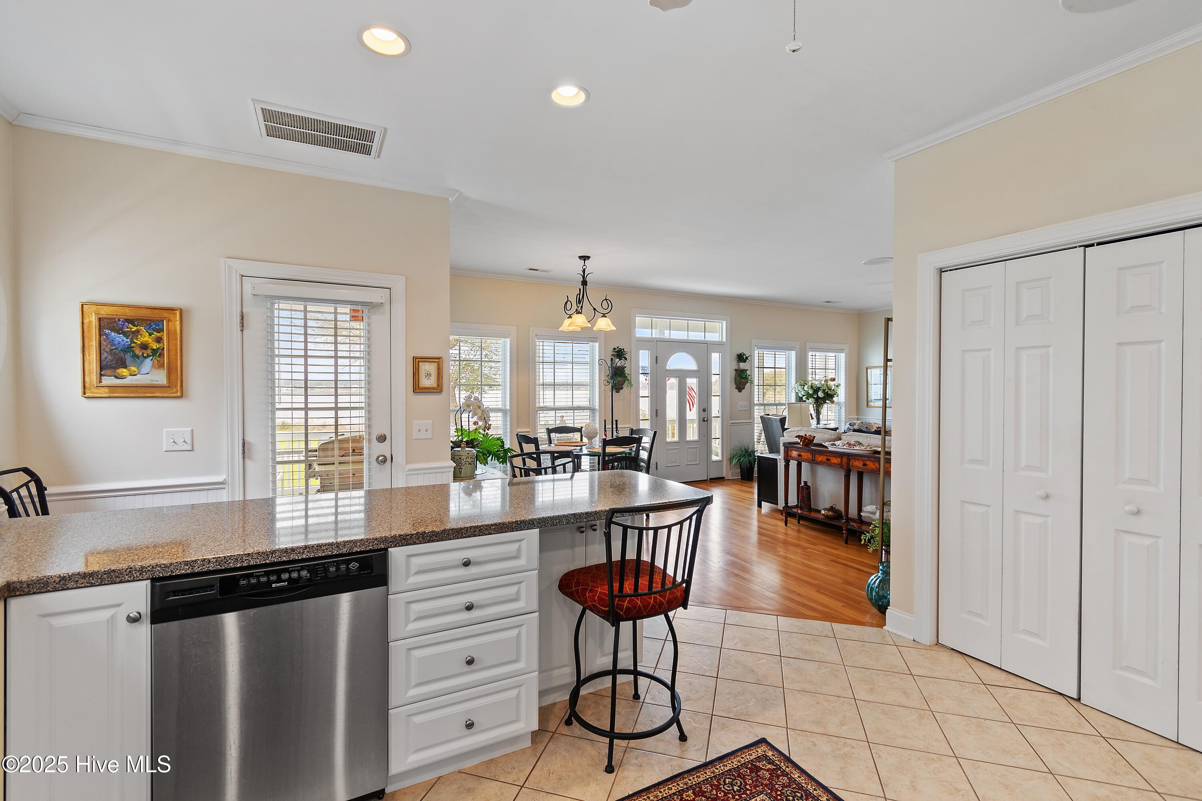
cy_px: 400
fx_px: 501
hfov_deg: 100.4
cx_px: 601
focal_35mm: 15
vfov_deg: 77.3
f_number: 4.5
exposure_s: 1/8
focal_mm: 10
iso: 100
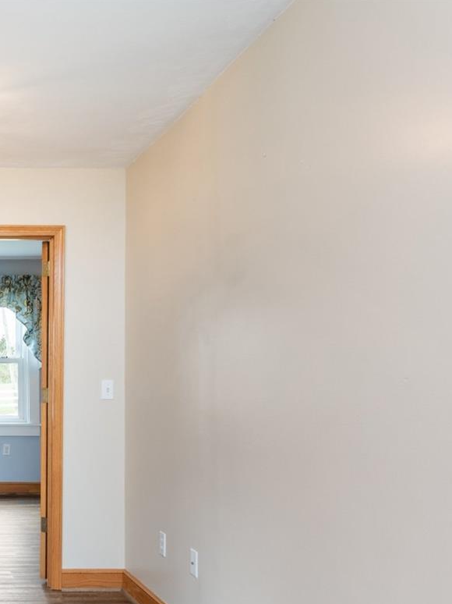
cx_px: -90
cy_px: 387
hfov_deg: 30.0
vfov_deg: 45.3
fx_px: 714
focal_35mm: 41
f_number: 5.6
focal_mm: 22
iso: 1250
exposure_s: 1/160
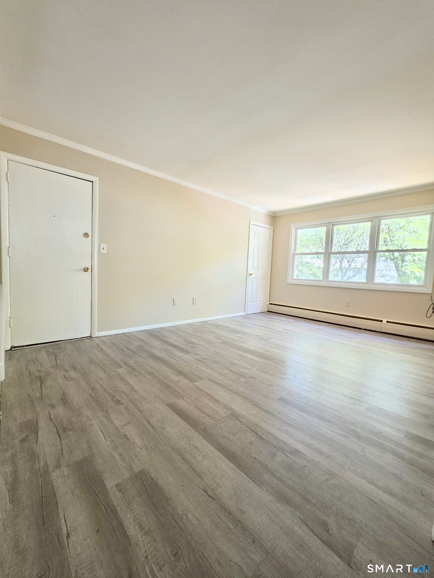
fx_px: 217
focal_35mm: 13
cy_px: 289
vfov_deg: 106.2
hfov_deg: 89.9
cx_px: 217
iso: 160
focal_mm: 2.2
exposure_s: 1/120
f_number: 1.9
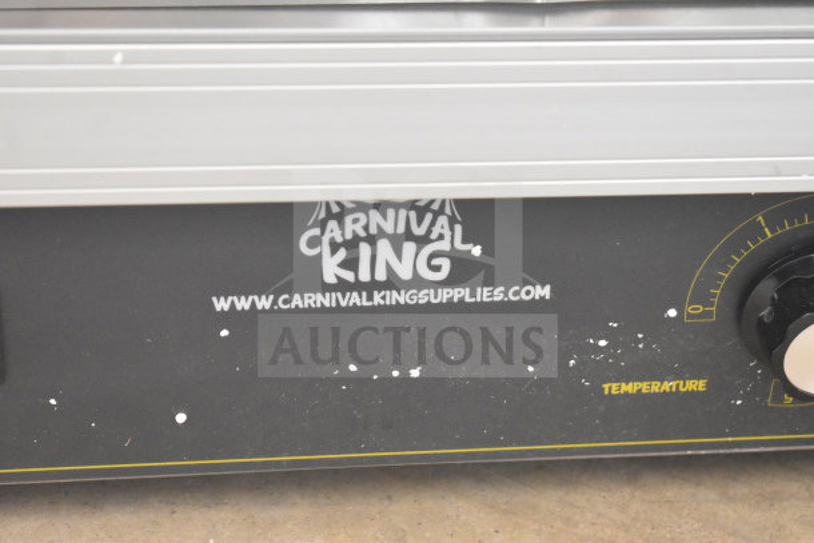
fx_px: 1866
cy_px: 272
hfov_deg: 24.6
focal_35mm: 82
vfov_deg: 16.6
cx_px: 407
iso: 6400
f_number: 5.6
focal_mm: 55
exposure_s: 1/125
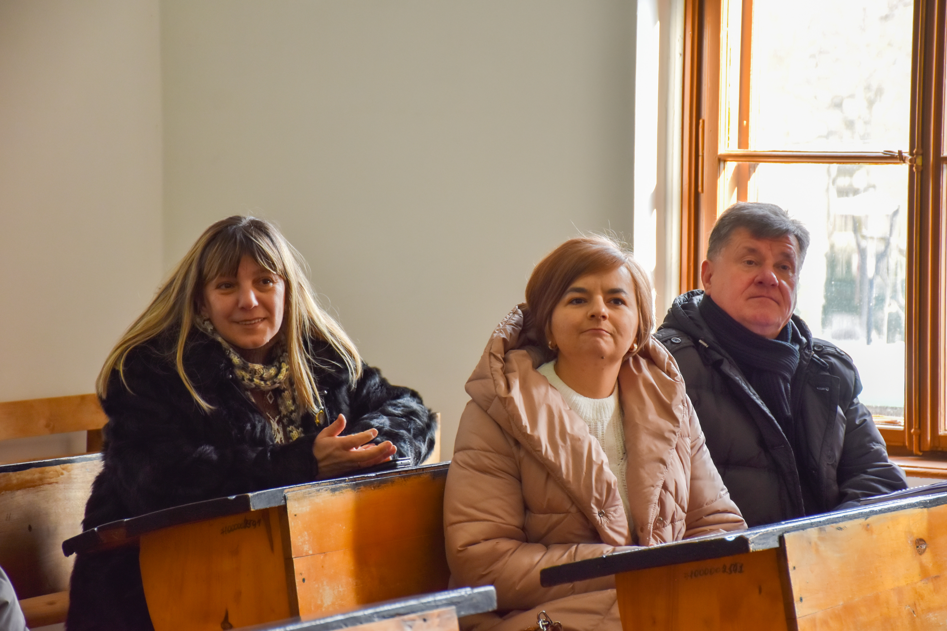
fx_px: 3551
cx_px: 474
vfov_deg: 10.2
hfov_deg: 15.2
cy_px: 316
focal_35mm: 135
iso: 400
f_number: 5.3
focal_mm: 90
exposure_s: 1/60
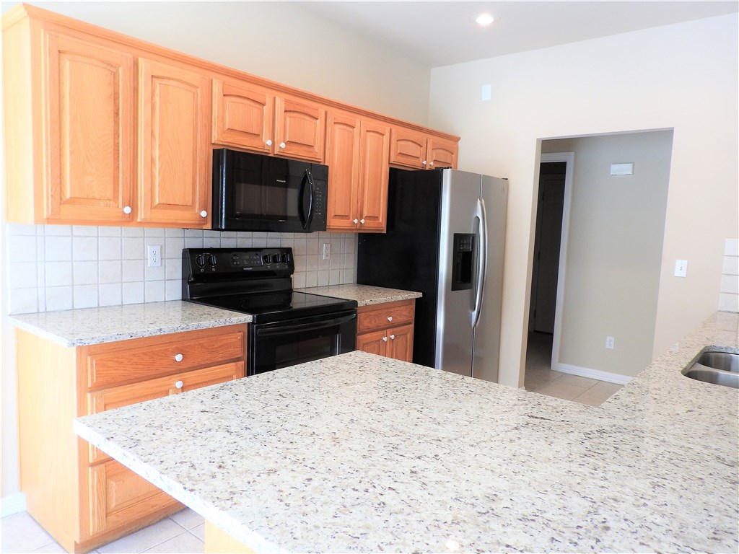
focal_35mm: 24
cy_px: 277
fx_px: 512
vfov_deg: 56.8
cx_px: 370
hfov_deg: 71.6
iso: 110
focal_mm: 4.3
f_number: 3.3
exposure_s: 1/30
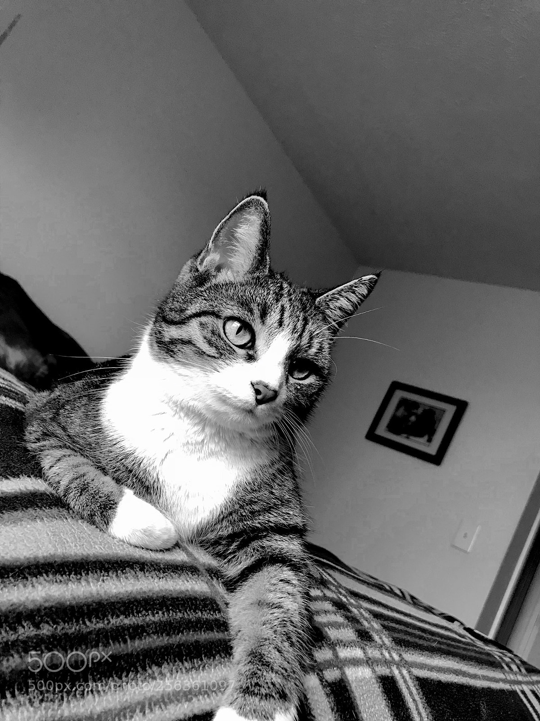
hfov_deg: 49.7
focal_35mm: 28
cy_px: 360
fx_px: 582
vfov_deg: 63.4
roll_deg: -29.6
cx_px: 270
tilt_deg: +13.7
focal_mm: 3.99
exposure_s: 1/24
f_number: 1.8
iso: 32
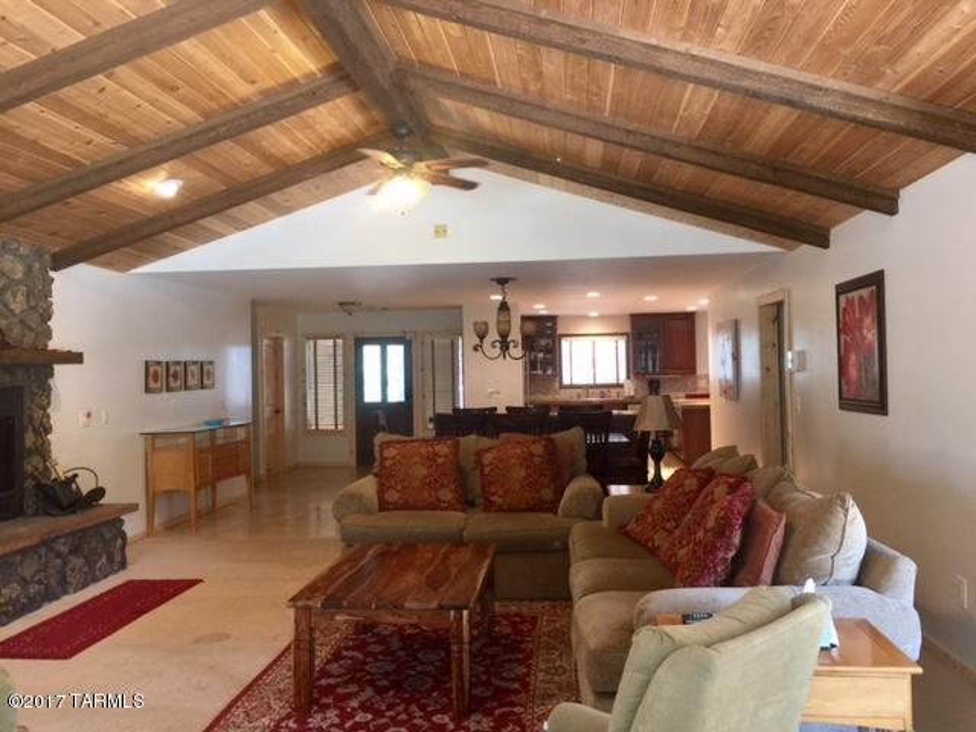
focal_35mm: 29
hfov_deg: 61.7
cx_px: 488
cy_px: 366
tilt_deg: -0.4
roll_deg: +1.4
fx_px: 818
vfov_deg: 48.2
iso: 50
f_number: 2.2
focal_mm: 4.15
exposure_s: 1/15
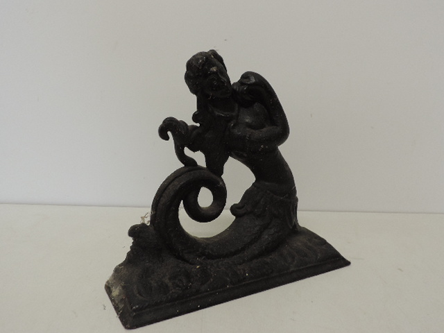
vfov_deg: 49.7
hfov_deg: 63.4
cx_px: 222
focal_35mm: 28
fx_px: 359
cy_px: 166
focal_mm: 4.9
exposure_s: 1/30
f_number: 3.1
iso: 360
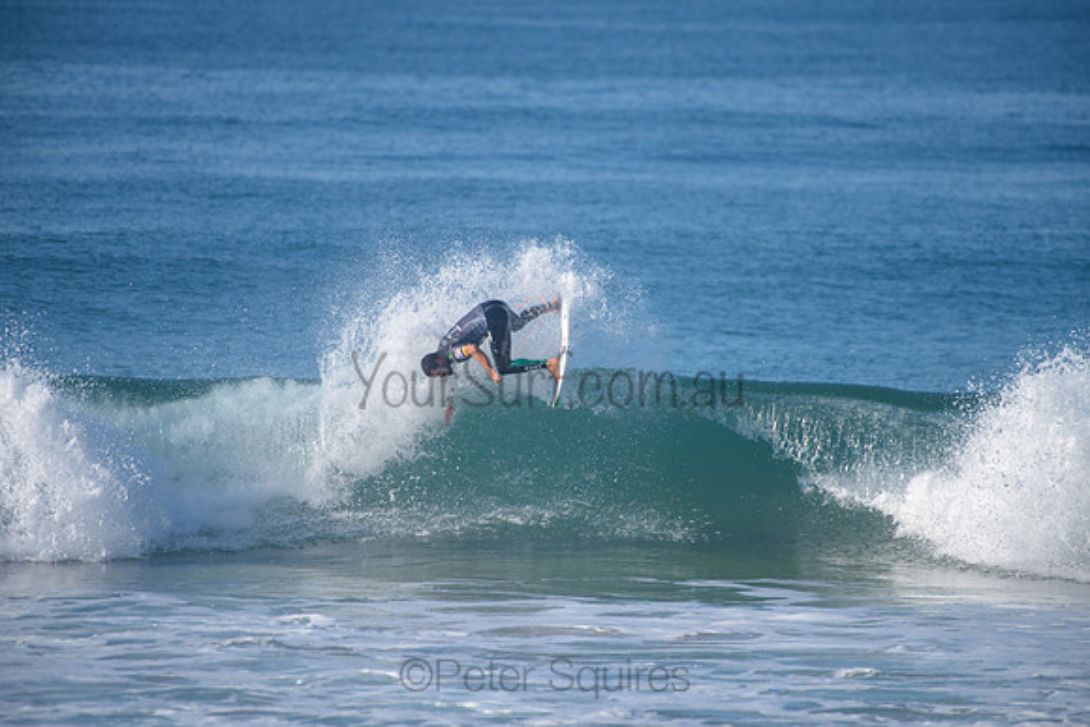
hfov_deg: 4.1
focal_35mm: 500
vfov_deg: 2.8
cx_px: 545
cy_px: 364
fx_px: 15142
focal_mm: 500
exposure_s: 1/2000
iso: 280
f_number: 5.6
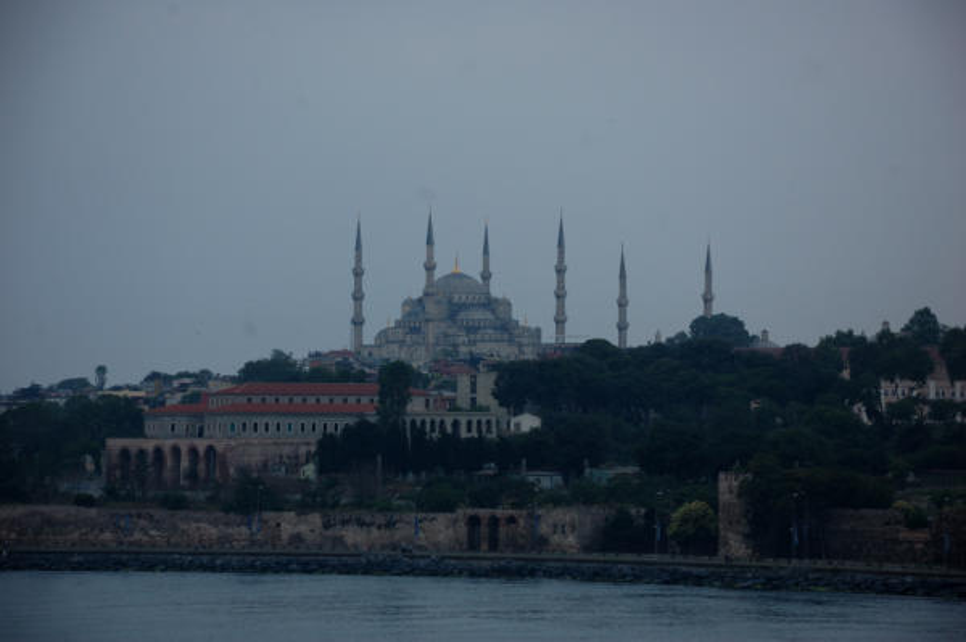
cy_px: 321
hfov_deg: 13.1
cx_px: 483
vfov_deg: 8.7
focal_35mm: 158
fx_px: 4223
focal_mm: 105
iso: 200
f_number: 8
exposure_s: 1/250
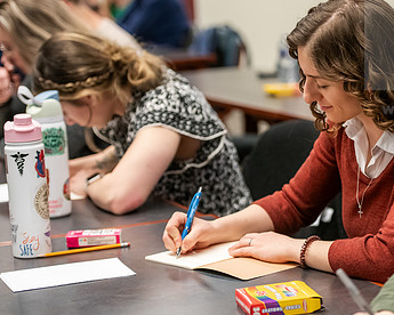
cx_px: 330
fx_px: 1434
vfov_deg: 12.5
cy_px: 133
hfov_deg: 15.5
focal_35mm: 123
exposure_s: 1/200
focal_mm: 78
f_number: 2.8
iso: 2000
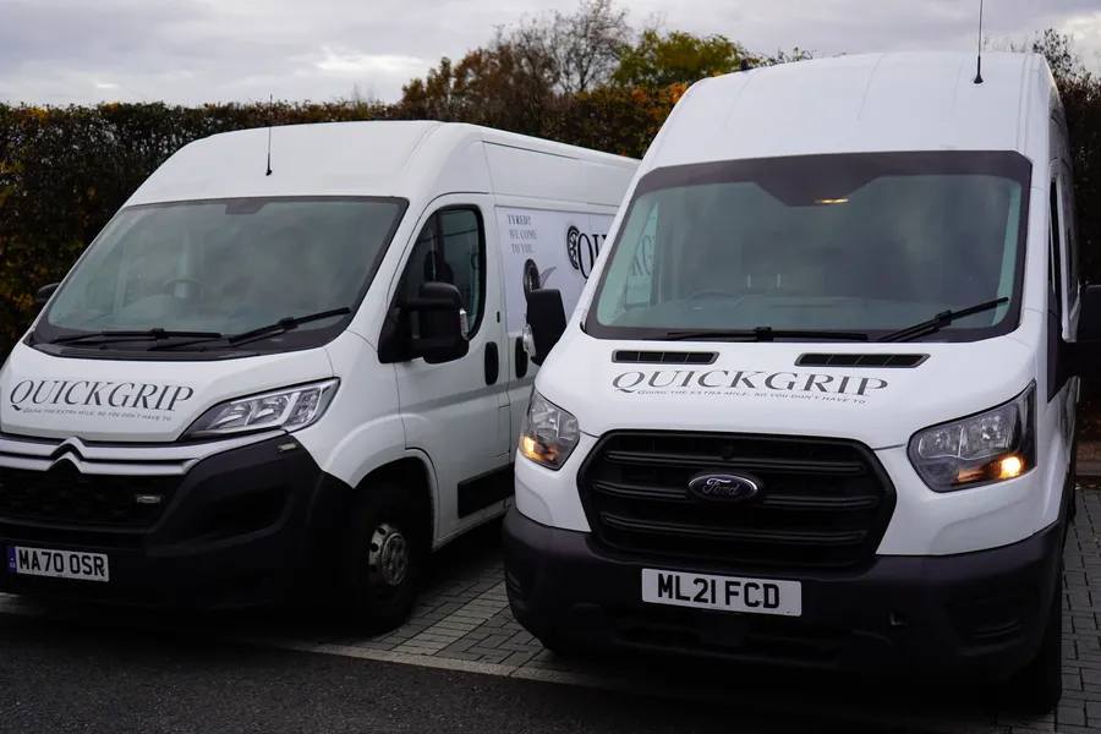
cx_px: 550
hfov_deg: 48.5
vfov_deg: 33.4
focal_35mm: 40
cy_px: 367
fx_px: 1223
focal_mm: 40
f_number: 4
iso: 3200
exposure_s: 1/800
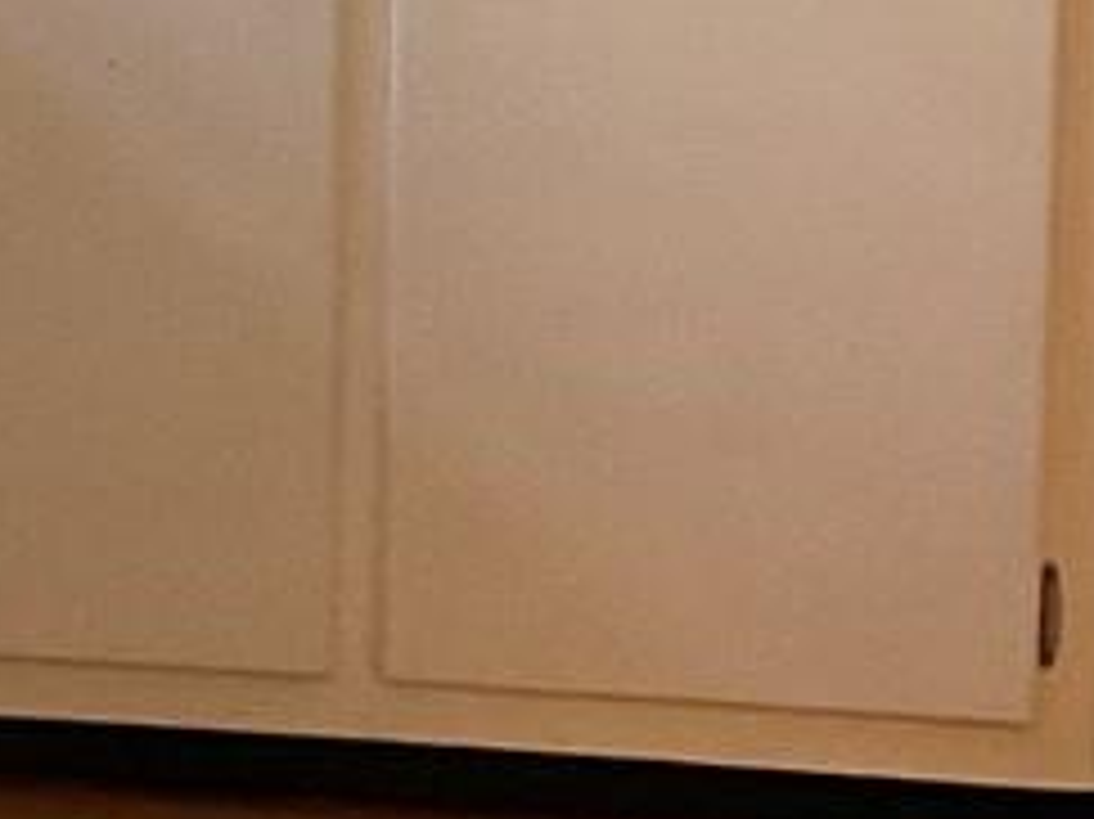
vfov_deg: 7.6
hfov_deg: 10.2
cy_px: -414
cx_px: -108
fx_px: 6033
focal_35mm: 191
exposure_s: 1/60
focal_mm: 3
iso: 125
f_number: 1.8
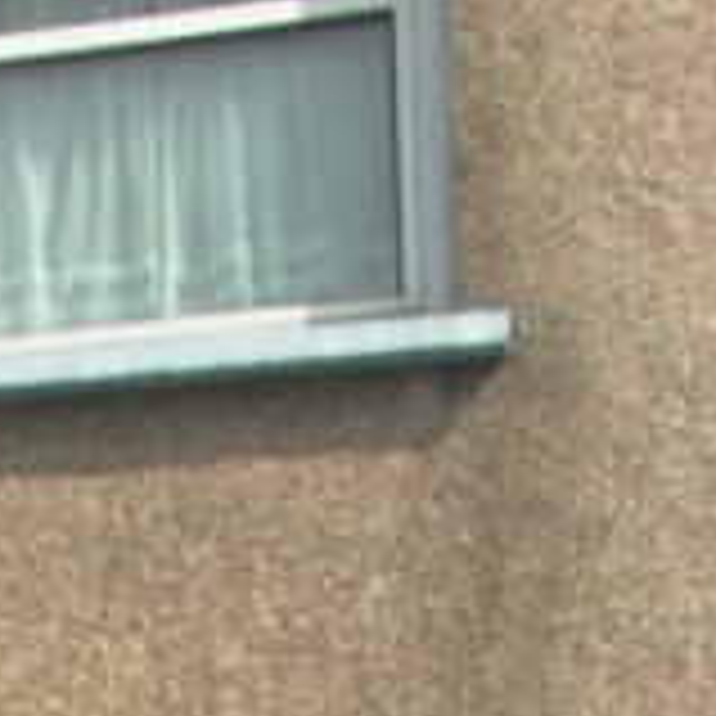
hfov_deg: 8.8
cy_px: 1977
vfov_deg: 8.4
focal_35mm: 182
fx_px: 4259
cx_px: -937
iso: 64
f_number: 7.1
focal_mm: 8.35
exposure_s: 1/250
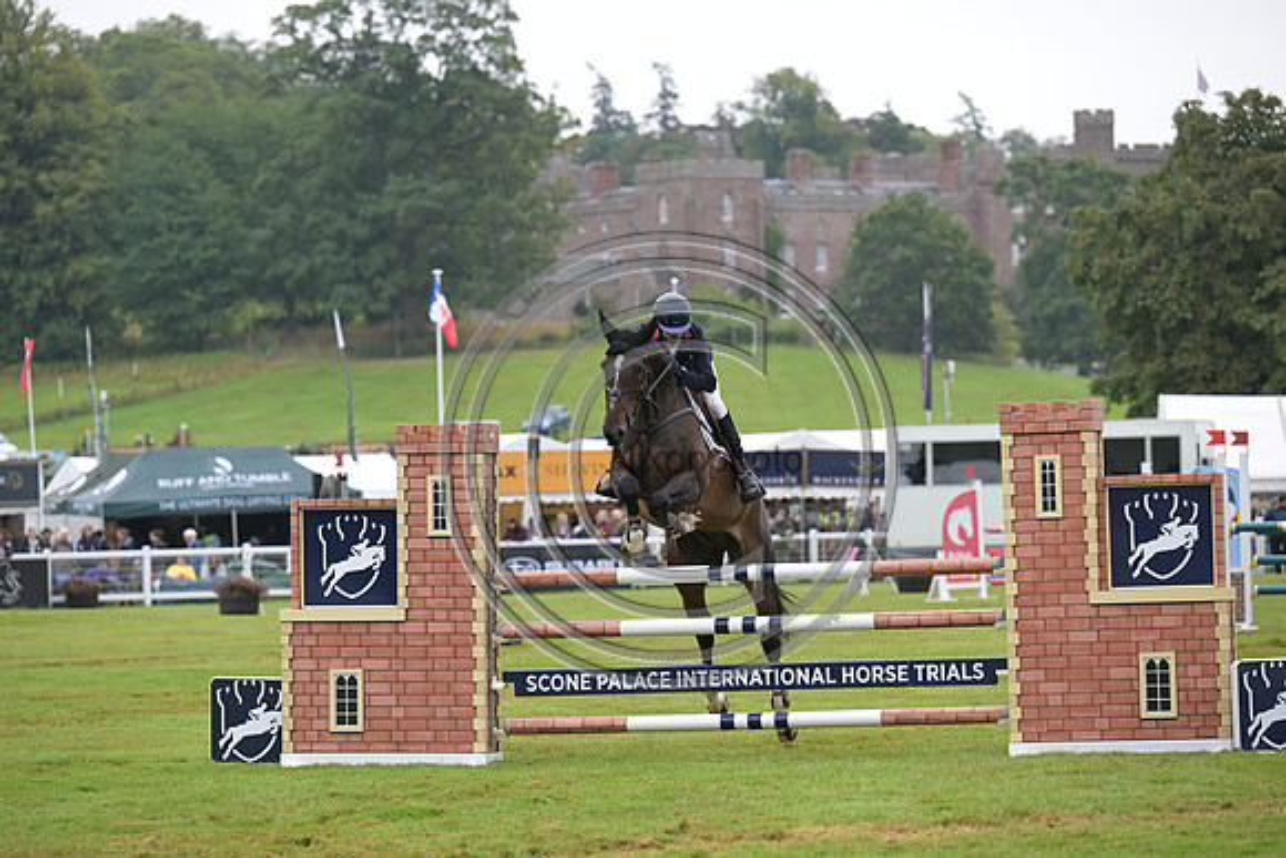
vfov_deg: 9.2
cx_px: 643
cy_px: 429
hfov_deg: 13.7
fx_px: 5359
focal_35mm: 150
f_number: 4
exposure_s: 1/1250
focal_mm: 150
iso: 900
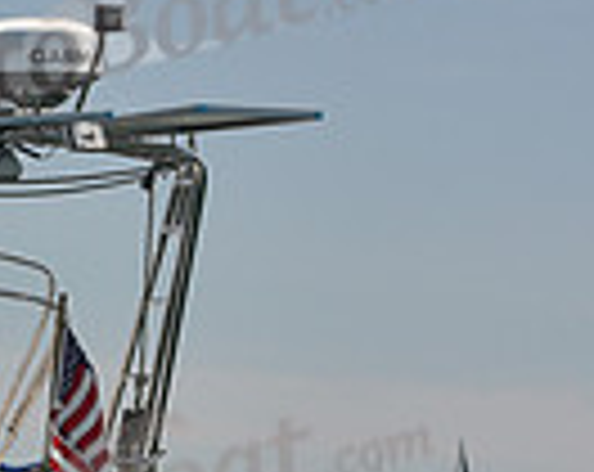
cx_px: -432
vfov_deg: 5.0
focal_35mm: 310
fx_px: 5438
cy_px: 335
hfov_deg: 6.1
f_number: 5
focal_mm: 75
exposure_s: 1/800
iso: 250
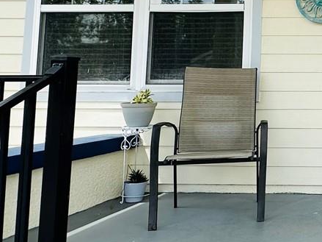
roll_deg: -1.4
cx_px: 411
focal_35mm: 51
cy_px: 43
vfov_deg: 27.9
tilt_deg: +5.0
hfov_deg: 30.3
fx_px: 474
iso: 40
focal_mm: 2.22
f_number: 2.2
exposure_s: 1/924
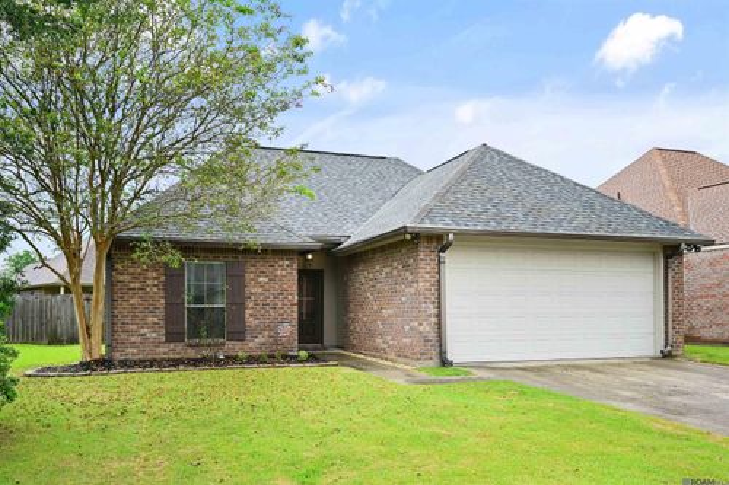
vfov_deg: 43.6
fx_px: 607
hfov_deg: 61.9
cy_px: 242
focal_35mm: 30
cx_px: 364
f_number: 10
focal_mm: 30
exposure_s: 1/100
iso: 200
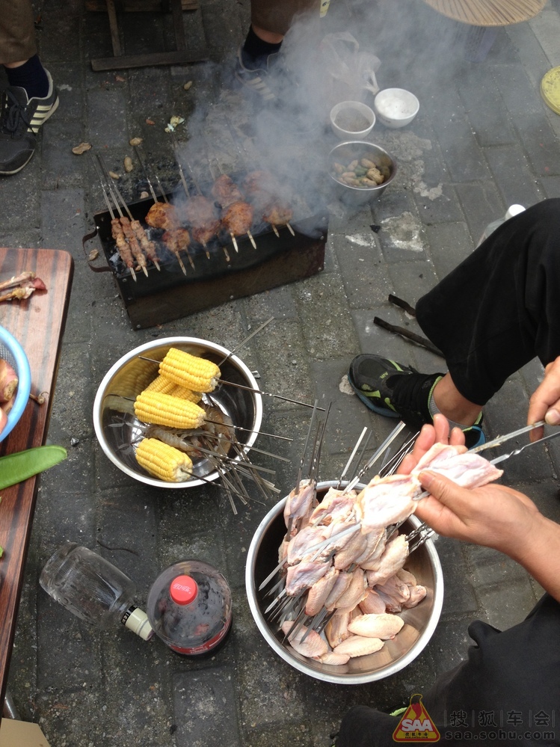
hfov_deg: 40.7
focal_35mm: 35
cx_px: 280
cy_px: 374
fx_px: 755
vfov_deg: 52.6
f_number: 2.4
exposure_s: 1/182
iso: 50
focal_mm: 4.28
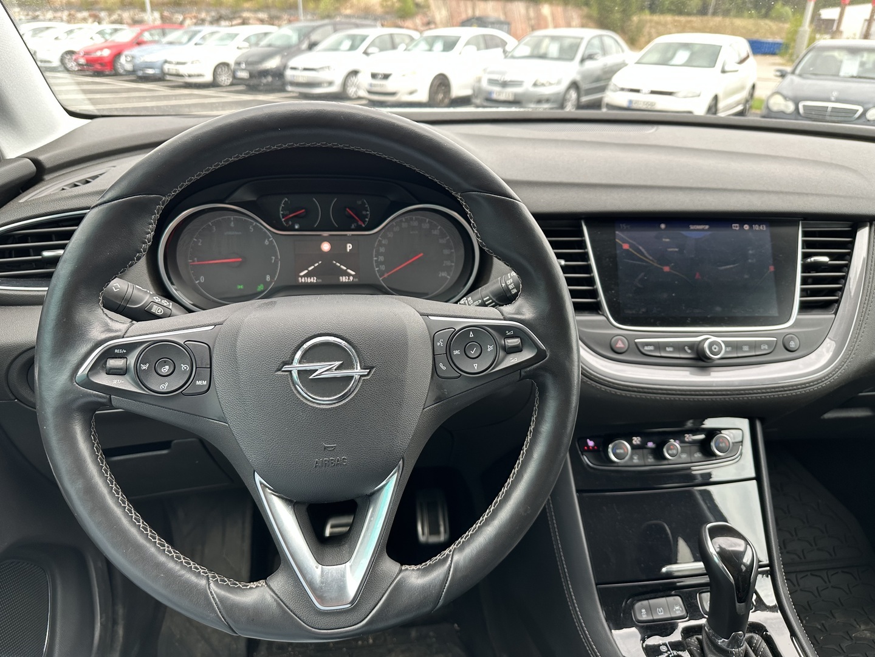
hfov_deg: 71.6
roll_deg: -1.1
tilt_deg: -24.9
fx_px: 607
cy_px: 328
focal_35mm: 24
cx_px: 438
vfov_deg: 56.8
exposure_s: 1/121
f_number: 1.78
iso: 100
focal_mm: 6.86
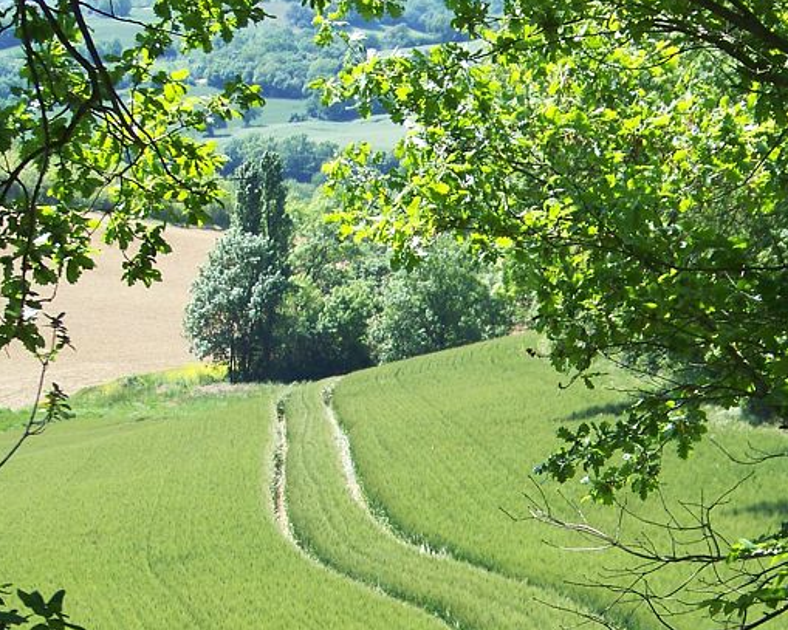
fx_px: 3987
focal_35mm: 171
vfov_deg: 9.0
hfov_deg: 11.3
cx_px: 590
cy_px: 534
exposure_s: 1/320
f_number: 3.2
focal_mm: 14.6
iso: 64
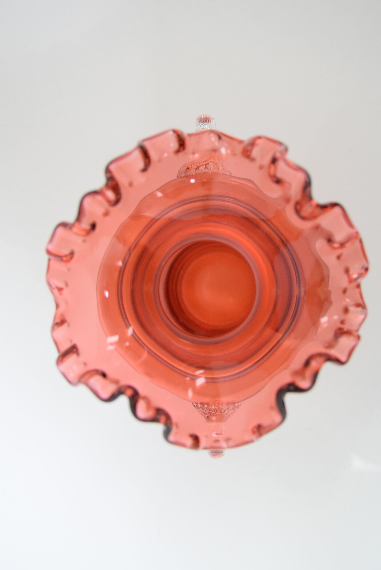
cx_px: 190
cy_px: 285
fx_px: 665
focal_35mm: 42
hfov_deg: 31.9
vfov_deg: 46.4
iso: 1600
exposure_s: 1/100
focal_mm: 28
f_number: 5
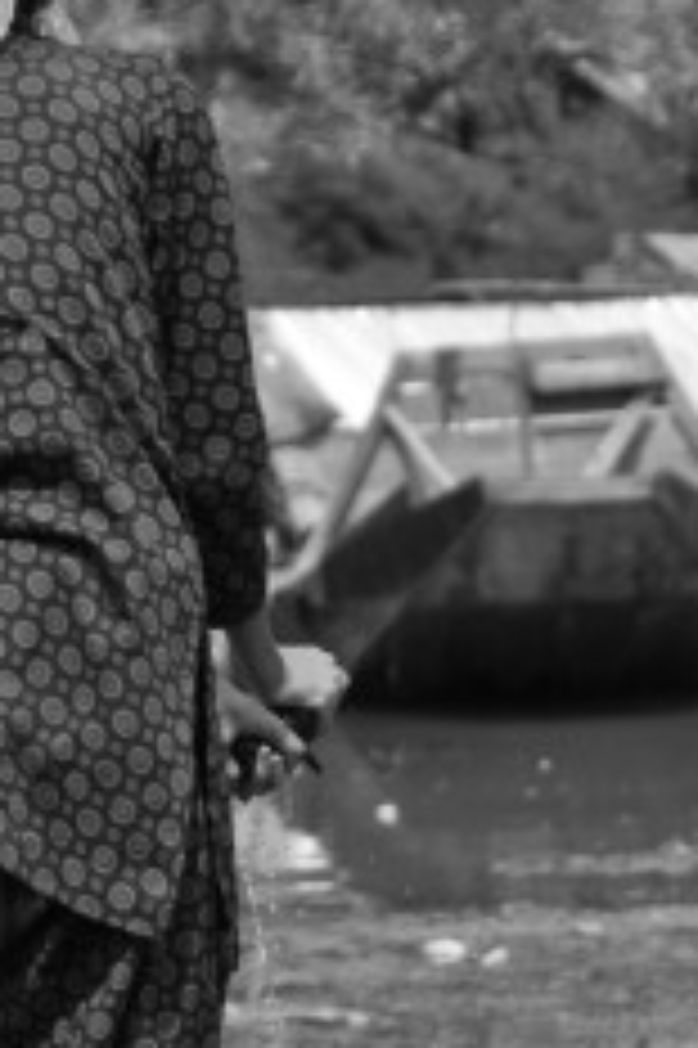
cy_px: 625
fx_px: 6374
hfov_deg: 6.3
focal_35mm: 219
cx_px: 248
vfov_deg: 9.4
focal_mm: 85
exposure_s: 1/640
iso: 200
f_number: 6.3
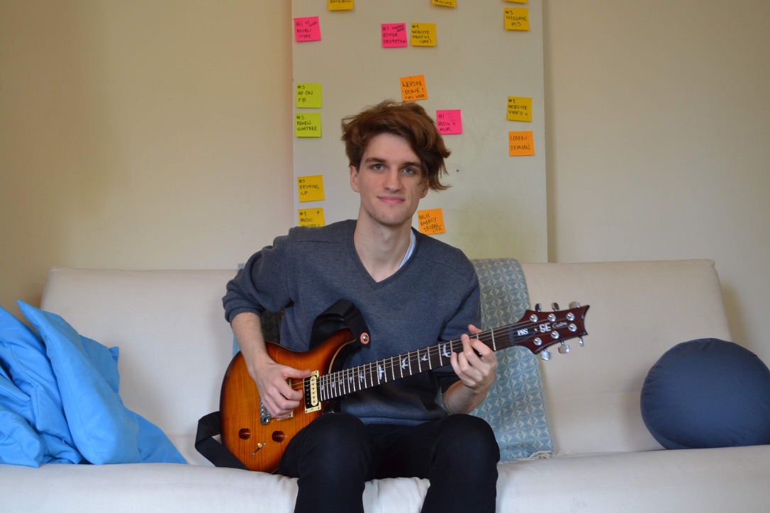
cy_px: 256
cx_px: 385
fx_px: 834
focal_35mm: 39
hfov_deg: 49.6
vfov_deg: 34.2
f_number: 4.2
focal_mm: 26
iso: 400
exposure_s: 1/20
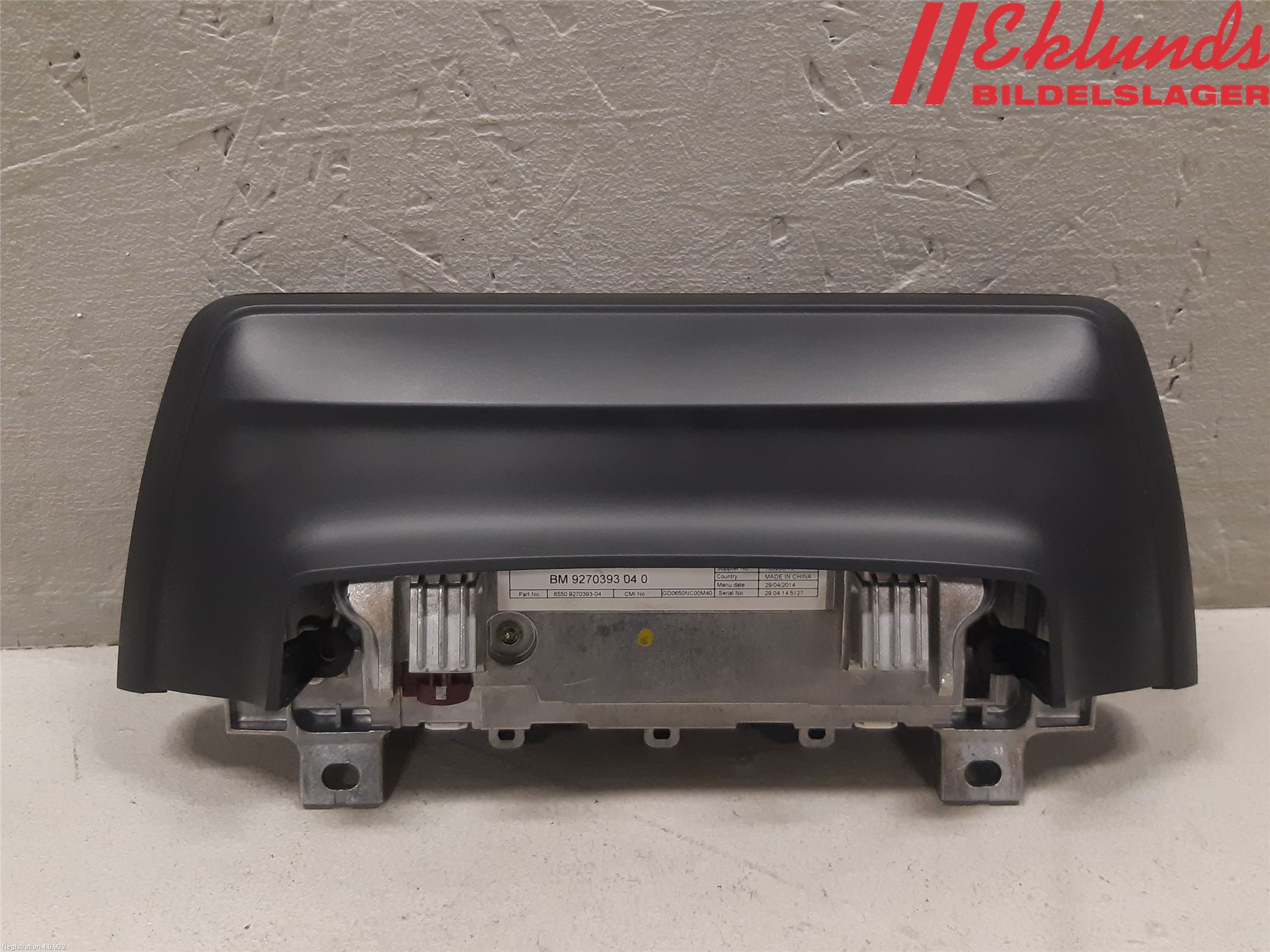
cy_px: 476
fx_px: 954
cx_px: 635
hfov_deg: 67.3
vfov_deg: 53.1
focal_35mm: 26
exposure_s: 1/50
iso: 160
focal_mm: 3.93
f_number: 1.7
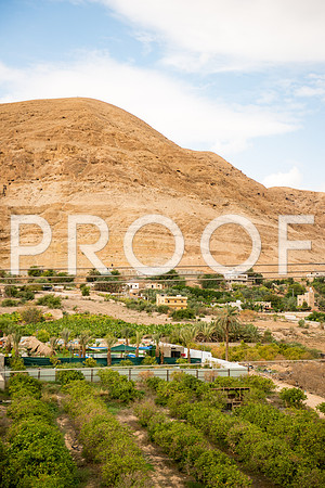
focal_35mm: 55
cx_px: 162
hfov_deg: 24.6
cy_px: 244
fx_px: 745
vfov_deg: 36.2
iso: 200
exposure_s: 1/1600
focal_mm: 55
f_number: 2.8
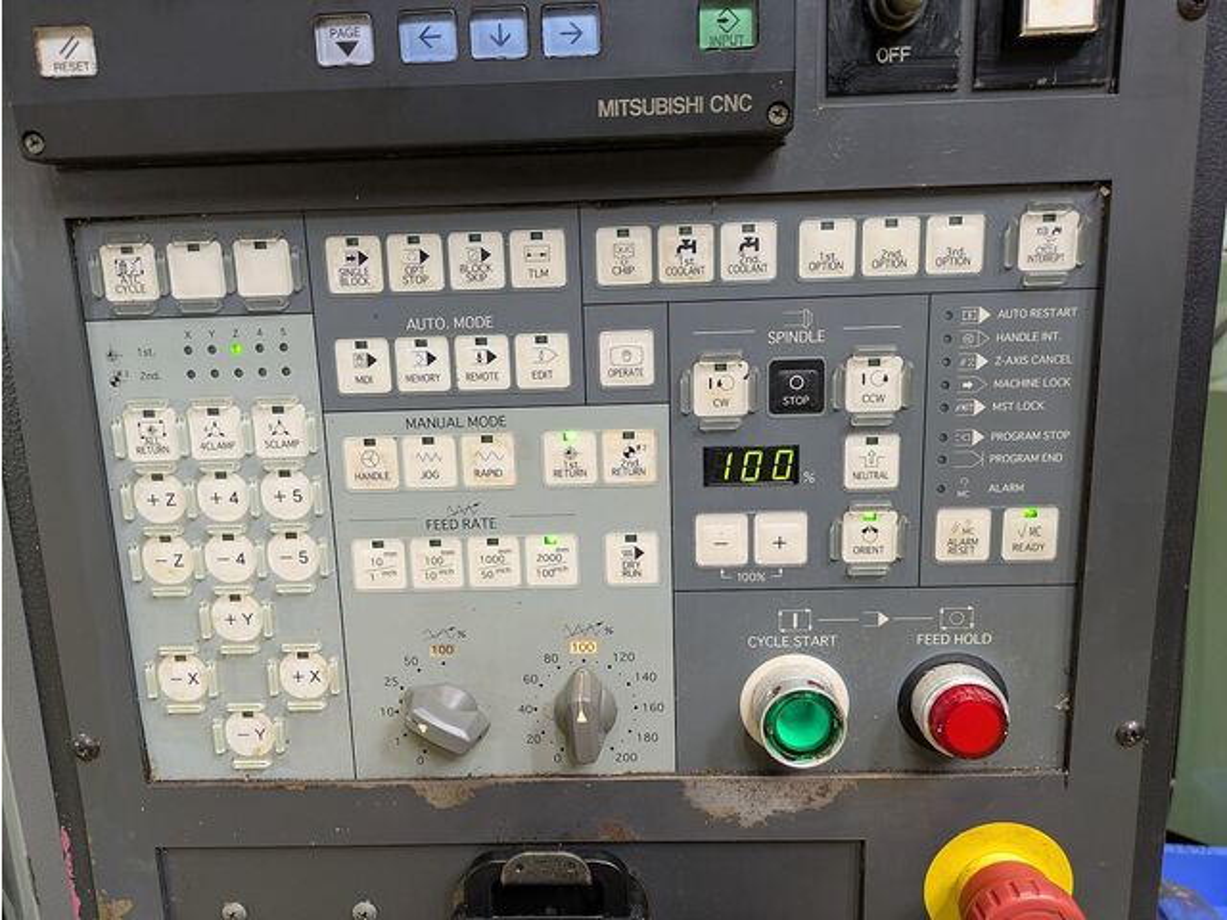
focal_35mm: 25
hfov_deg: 69.4
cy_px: 460
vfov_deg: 54.9
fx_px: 886
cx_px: 614
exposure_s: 1/50
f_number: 1.89
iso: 288
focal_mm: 5.43
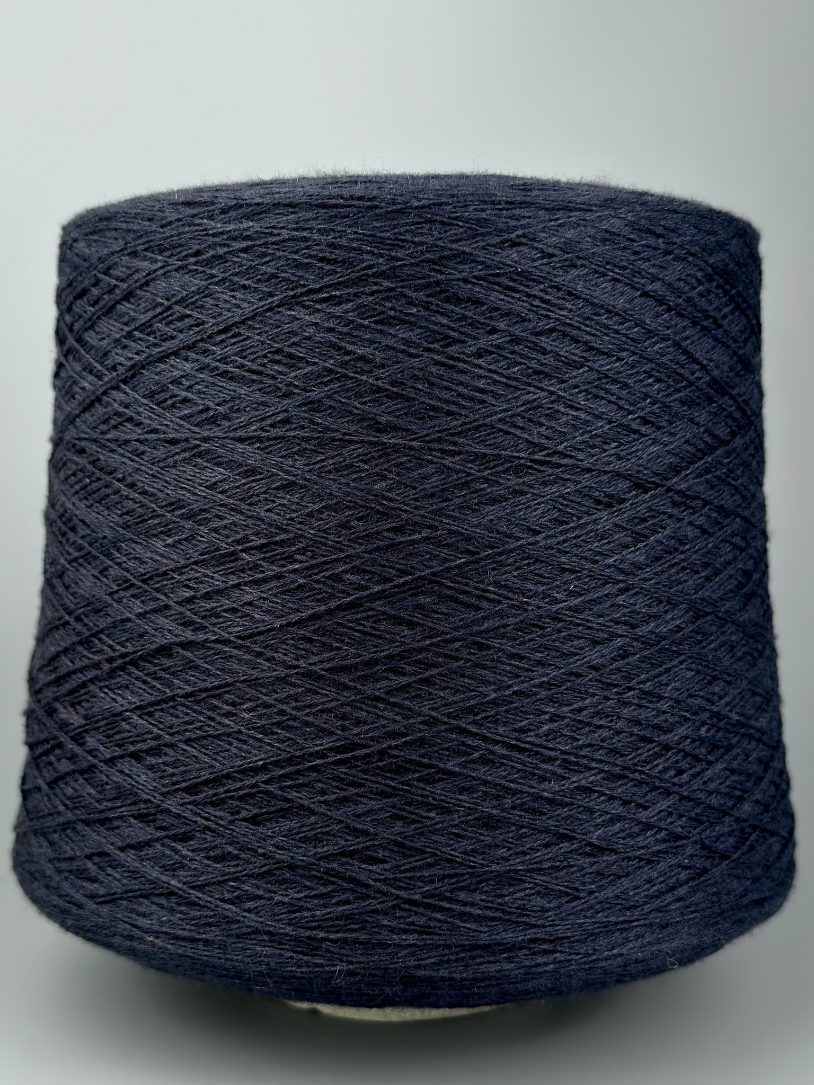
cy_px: 542
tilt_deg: -5.8
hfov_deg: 56.8
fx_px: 752
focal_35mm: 24
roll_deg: -0.4
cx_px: 407
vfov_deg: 71.6
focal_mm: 6.76
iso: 64
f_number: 1.78
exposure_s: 1/420
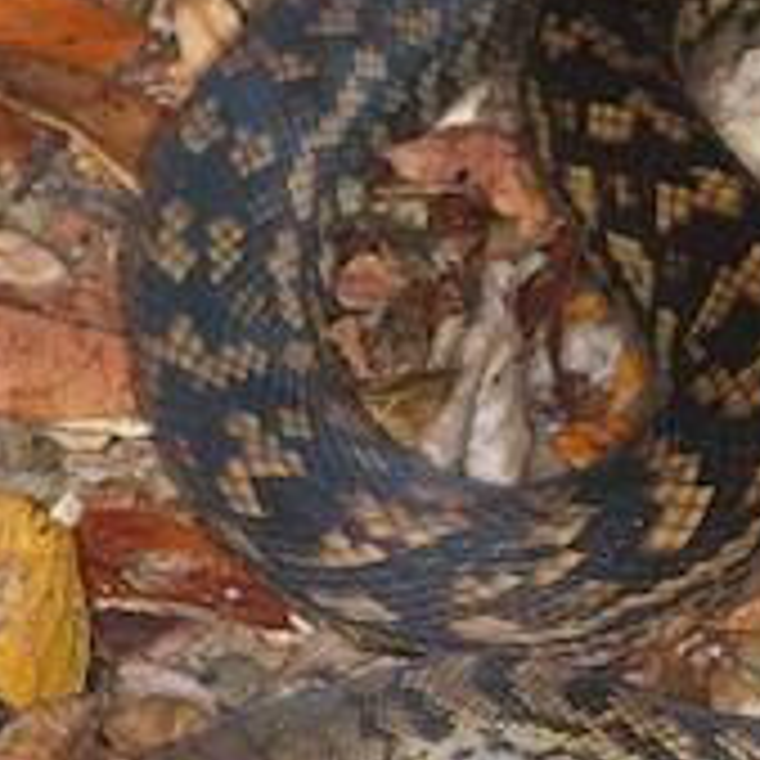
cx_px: 1084
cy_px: 438
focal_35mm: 396
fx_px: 9843
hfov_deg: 4.4
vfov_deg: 4.4
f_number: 5.6
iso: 100
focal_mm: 105
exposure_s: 1/100
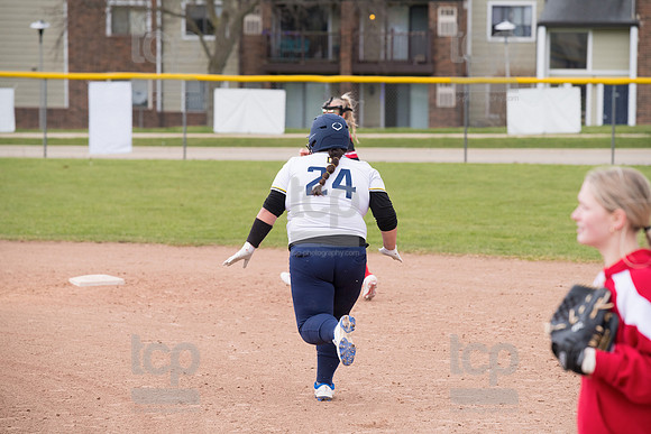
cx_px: 326
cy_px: 217
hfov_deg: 11.4
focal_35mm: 180
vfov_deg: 7.6
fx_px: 3256
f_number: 5.6
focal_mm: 180
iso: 640
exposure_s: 1/1600
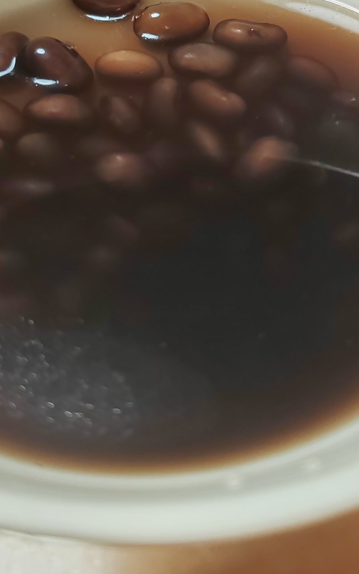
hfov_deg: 24.9
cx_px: 199
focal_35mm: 52
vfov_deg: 38.0
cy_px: 152
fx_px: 814
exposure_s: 1/33
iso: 4000
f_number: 1.8
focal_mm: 6.14
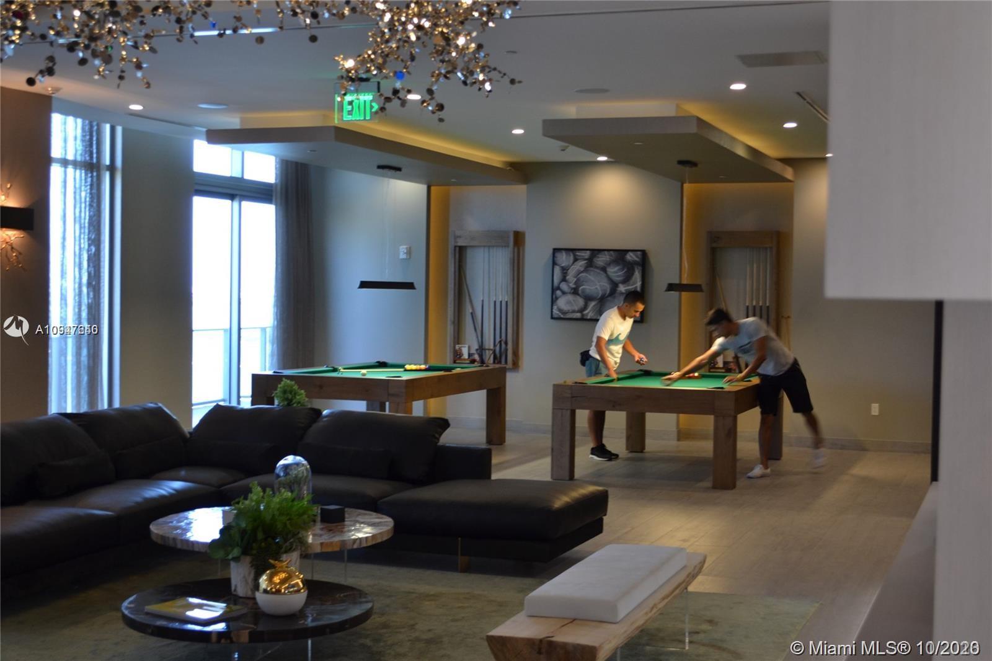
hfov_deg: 37.9
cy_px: 330
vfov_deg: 25.7
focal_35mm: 52
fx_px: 1446
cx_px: 496
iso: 400
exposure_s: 1/20
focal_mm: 35
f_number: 5
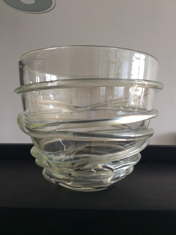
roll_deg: -0.9
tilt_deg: -1.3
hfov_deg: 44.1
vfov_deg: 56.9
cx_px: 88
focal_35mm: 32
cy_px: 118
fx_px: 218
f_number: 2.4
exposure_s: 1/25
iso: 80
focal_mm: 3.3
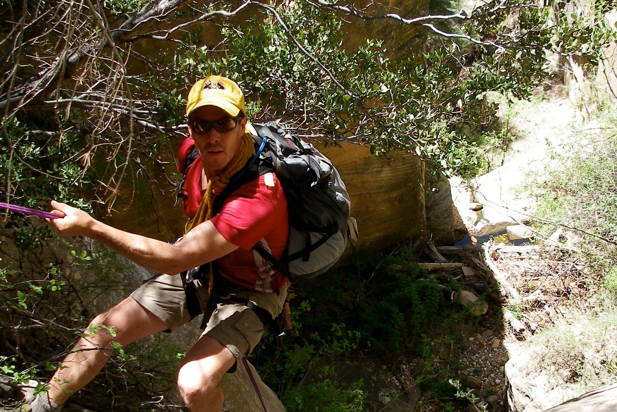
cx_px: 325
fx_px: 823
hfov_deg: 41.1
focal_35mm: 48
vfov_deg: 28.0
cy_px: 244
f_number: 3.3
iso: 64
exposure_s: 1/160
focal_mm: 6.3
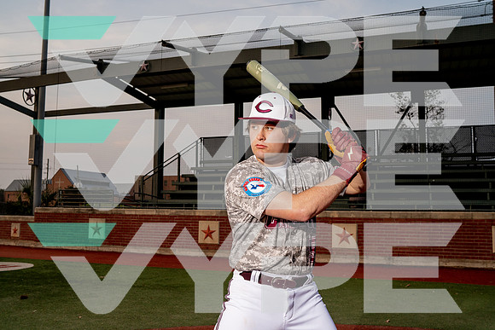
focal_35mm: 35
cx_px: 248
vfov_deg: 37.9
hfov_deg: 54.4
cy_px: 165
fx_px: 481
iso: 500
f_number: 6.3
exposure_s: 1/250
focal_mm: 35
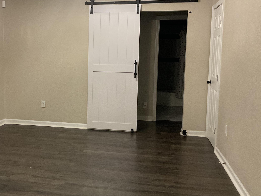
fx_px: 324
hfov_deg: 43.3
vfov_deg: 33.5
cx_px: 89
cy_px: 84
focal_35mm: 43
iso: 160
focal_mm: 3
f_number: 1.8
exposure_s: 1/50
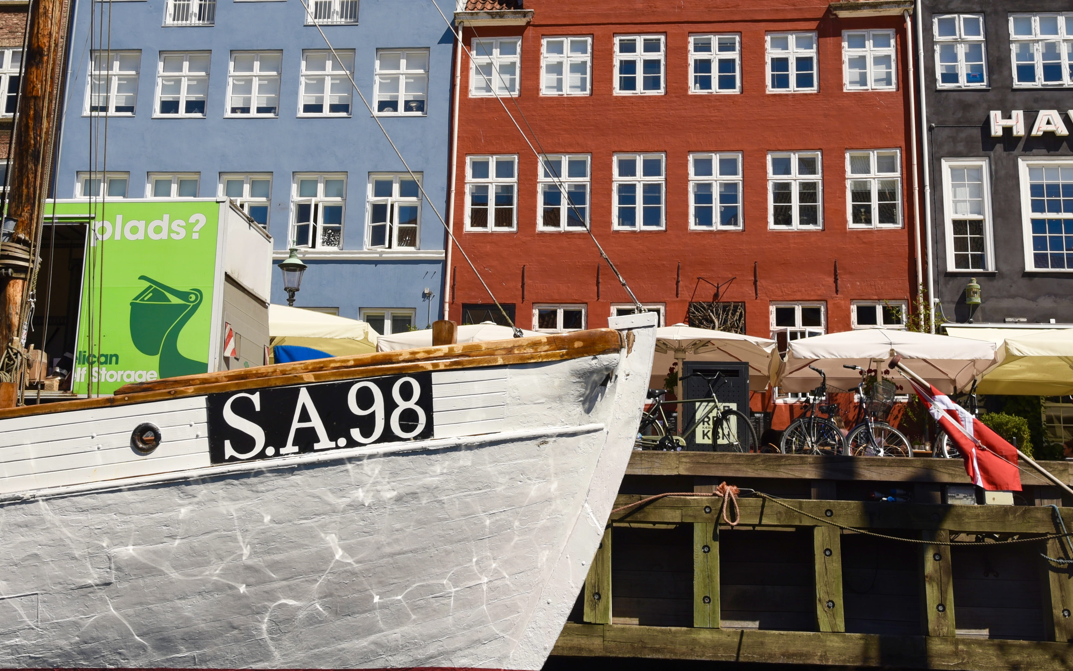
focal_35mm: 49
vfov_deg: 26.0
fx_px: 1433
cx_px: 525
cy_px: 152
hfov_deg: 41.1
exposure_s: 1/250
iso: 100
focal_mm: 32
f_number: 10
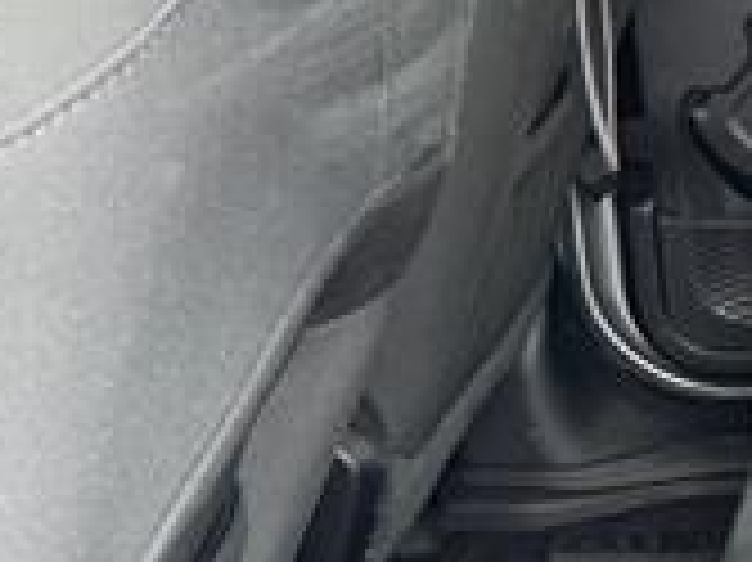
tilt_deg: -28.2
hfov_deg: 19.0
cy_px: 531
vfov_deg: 15.8
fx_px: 1997
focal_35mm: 92
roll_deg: -3.1
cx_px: 1085
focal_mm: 6.76
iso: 125
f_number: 1.78
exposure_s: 1/121
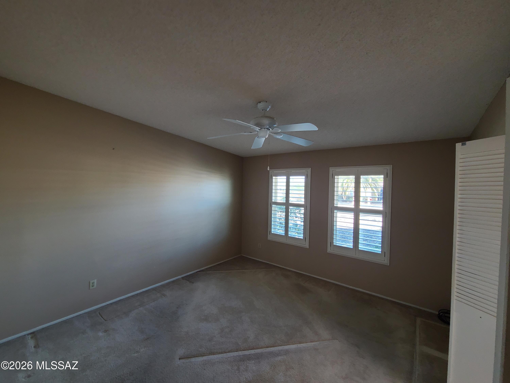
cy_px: 192
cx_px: 255
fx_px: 192
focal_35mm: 13
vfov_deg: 89.9
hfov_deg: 106.2
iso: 200
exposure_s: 1/60
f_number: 2.2
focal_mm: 2.2
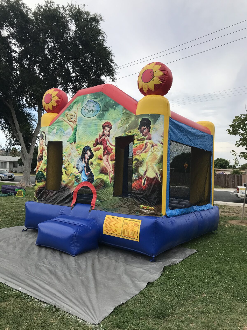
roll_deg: -2.1
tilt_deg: +2.2
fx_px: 266
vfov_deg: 63.4
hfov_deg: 49.7
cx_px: 124
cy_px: 165
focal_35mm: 28
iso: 20
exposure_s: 1/2227
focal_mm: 3.99
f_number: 1.8
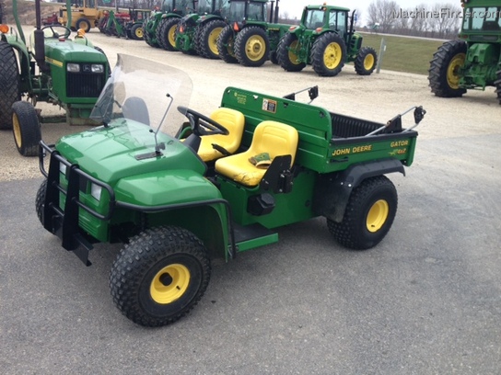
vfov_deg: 40.7
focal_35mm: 35
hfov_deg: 52.6
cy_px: 188
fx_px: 507
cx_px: 250
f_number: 2.4
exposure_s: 1/179
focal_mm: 4.28
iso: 50
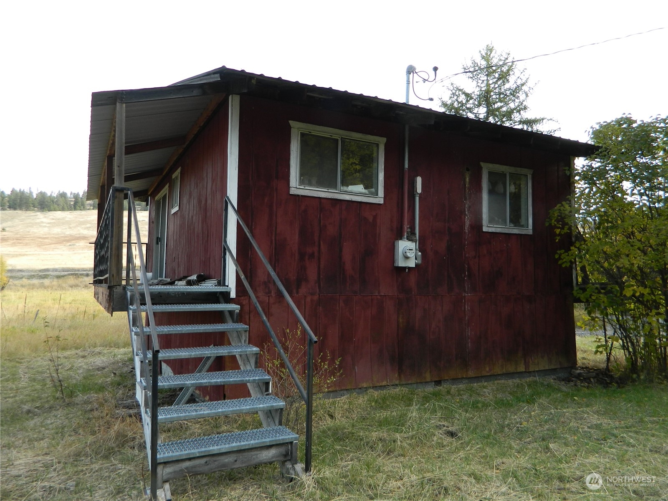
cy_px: 250
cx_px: 334
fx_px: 482
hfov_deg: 69.4
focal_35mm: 25
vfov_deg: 54.9
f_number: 3.1
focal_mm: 4.5
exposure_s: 1/160
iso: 80
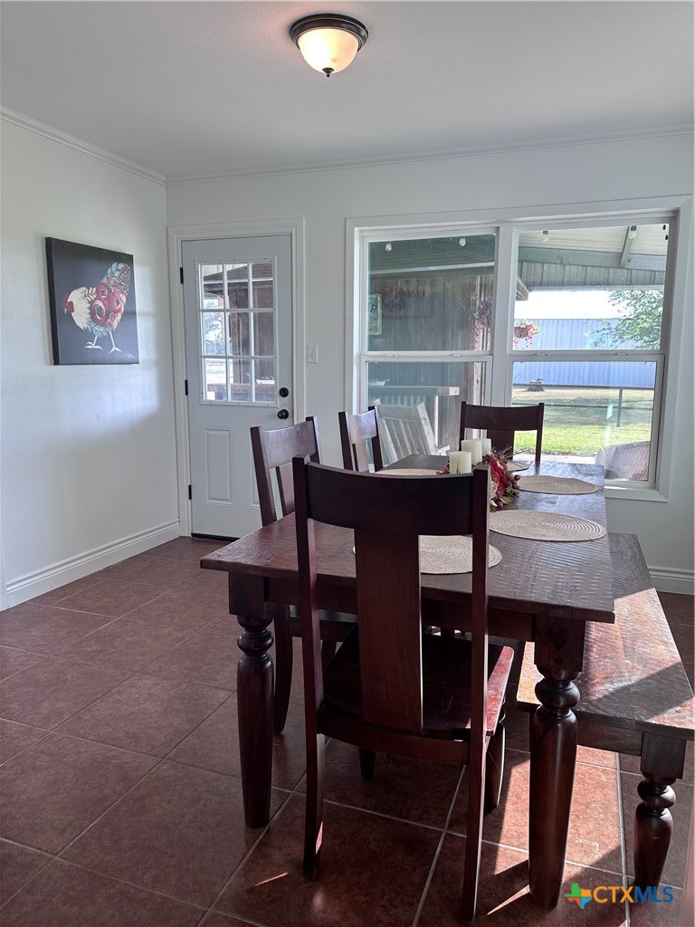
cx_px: 348
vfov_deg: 71.6
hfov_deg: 56.8
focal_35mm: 24
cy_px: 464
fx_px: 642
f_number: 1.78
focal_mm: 6.86
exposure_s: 1/120
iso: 64
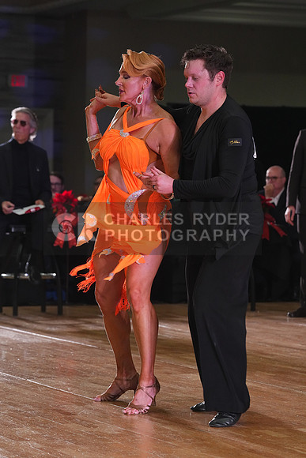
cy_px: 229
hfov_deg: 10.2
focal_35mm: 135
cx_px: 153
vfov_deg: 15.2
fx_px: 1720
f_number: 6.3
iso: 3200
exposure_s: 1/200
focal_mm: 135
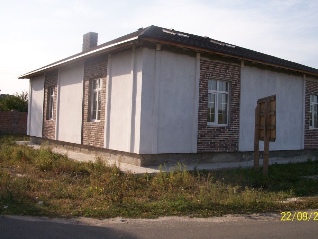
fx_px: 358
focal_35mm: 39
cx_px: 175
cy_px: 113
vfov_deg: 36.8
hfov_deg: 47.8
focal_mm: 6.3
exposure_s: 1/320
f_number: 5.6
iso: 80
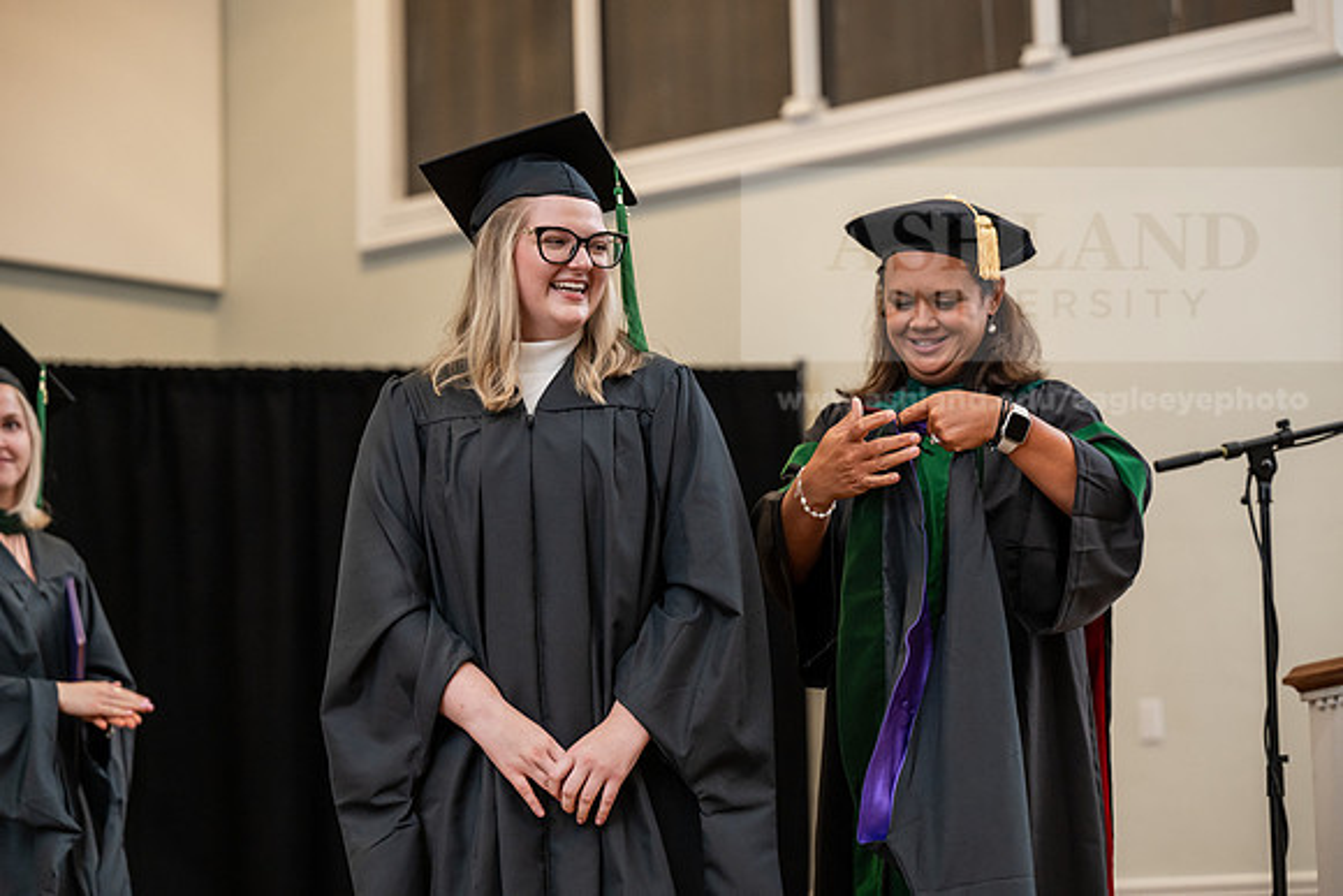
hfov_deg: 21.5
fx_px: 3545
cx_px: 672
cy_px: 448
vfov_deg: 14.4
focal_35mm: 95
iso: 1600
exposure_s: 1/200
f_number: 3.5
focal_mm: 95
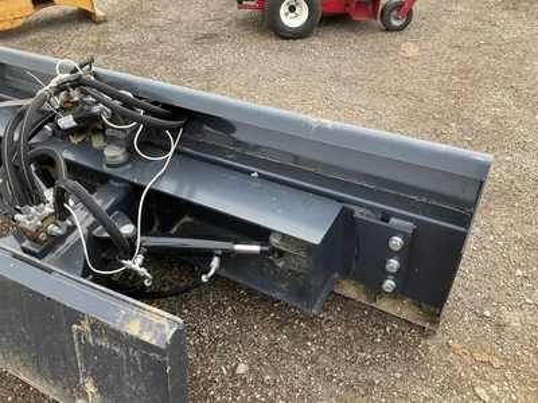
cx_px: 269
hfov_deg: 61.7
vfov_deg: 48.2
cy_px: 202
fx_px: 451
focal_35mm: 29
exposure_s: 1/314
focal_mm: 3
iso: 25
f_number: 1.8
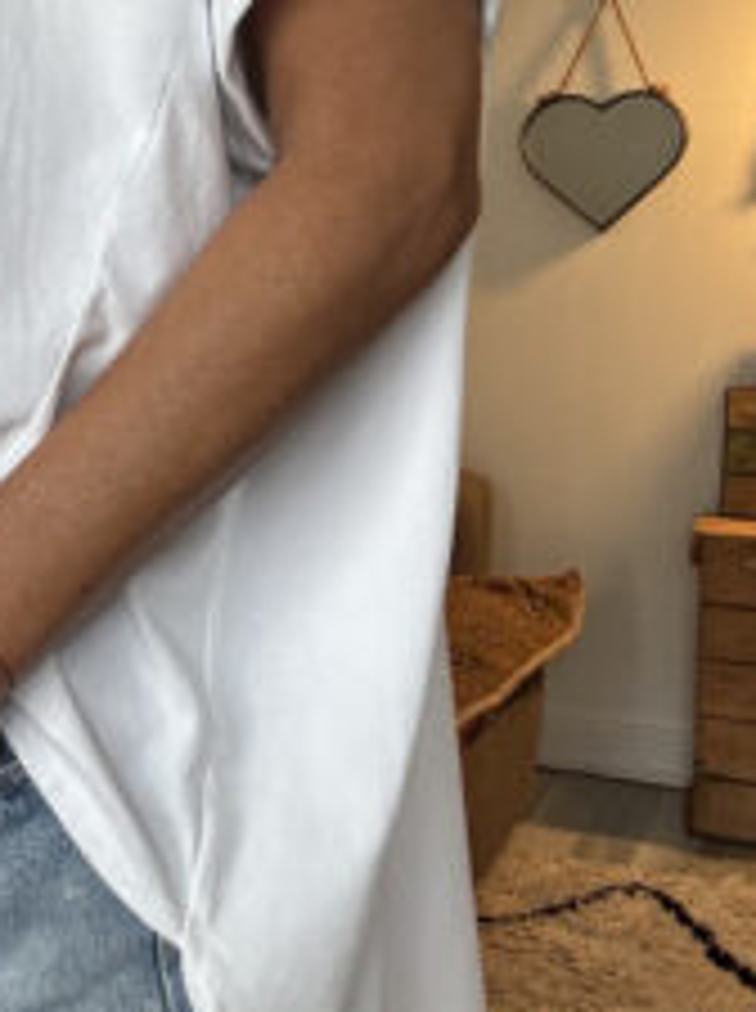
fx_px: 1811
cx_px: 36
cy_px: 324
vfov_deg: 31.0
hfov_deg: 22.8
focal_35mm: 62
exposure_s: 1/60
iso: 160
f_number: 1.9
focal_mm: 2.69
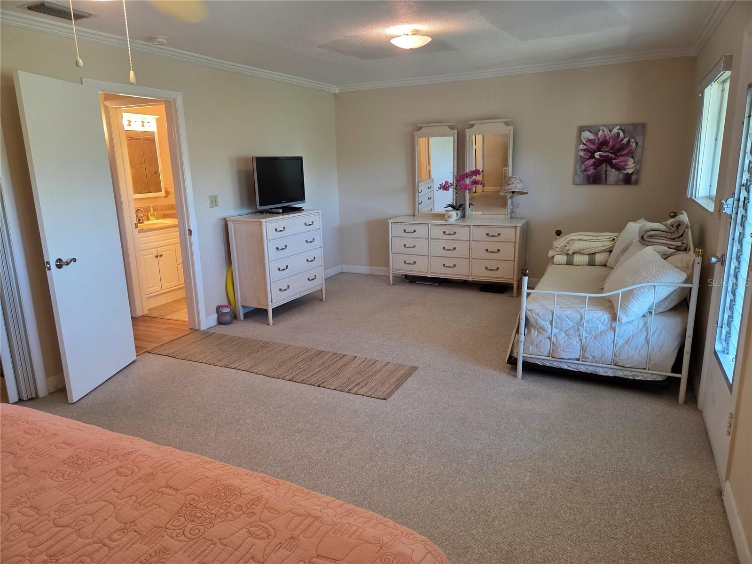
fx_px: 500
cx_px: 376
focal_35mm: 23
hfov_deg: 73.9
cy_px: 282
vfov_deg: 58.9
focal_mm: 5.4
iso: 320
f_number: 1.8
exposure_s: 1/120
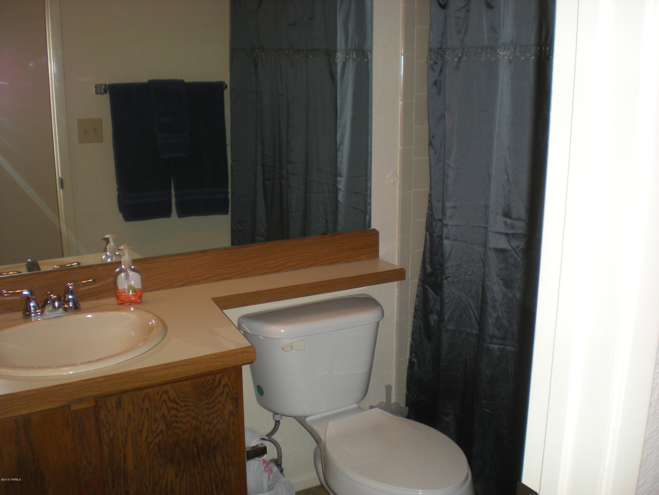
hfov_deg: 49.0
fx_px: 723
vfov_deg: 37.7
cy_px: 248
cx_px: 330
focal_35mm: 38
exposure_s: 1/60
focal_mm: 6.3
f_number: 3.1
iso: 94
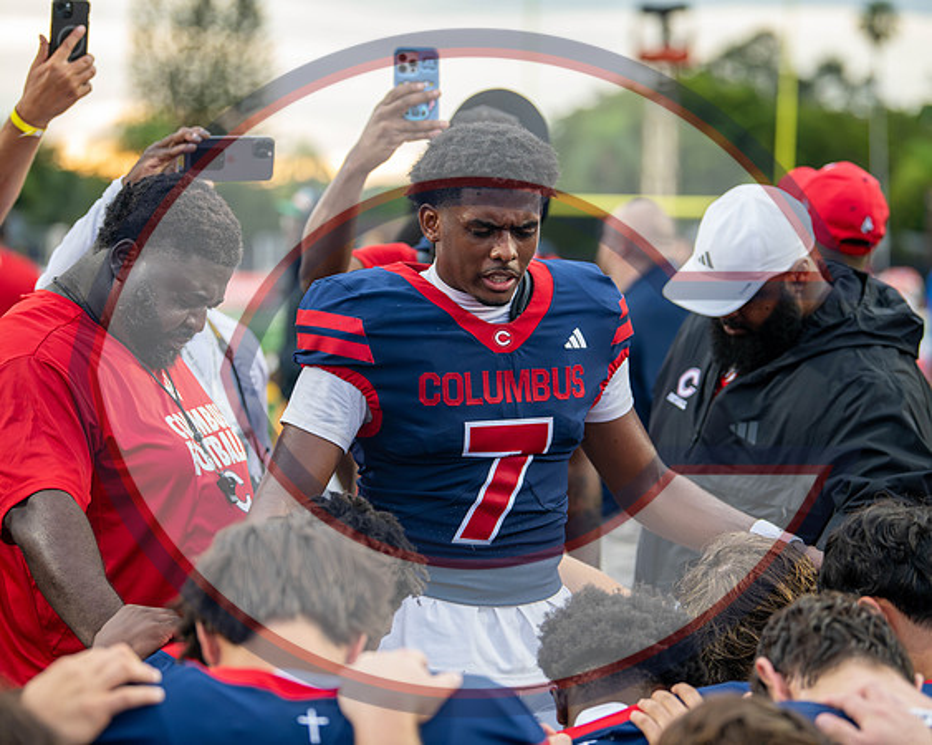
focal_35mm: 115
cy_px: 372
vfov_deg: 13.4
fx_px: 3167
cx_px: 466
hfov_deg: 16.7
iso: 2200
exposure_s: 1/1000
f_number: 2.8
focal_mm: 102
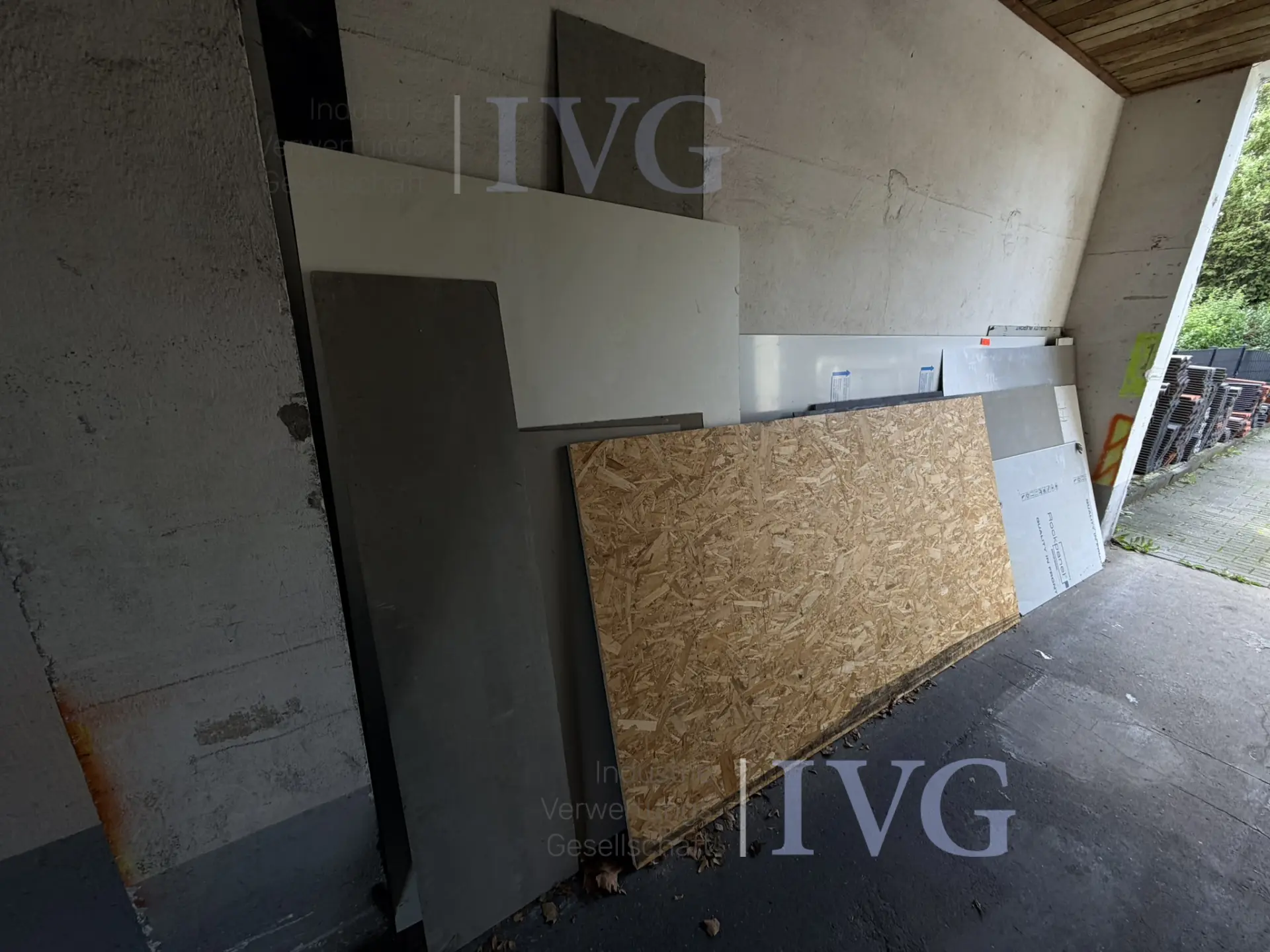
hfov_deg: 102.1
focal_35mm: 14
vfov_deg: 85.7
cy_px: 476
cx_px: 635
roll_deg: -1.4
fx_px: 514
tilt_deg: -16.4
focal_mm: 2.22
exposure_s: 1/121
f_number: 2.2
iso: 64
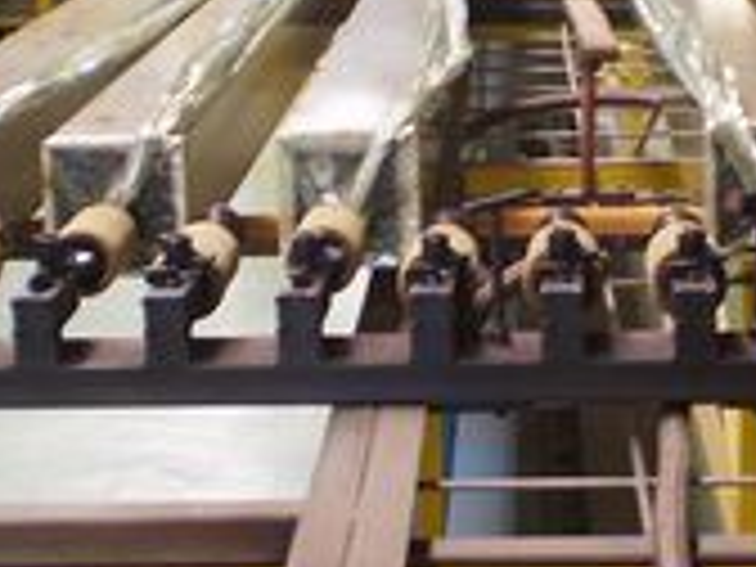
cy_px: 200
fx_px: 2337
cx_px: 572
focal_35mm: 107
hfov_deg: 18.3
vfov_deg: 13.8
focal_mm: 6.3
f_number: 3.1
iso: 100
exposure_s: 1/30
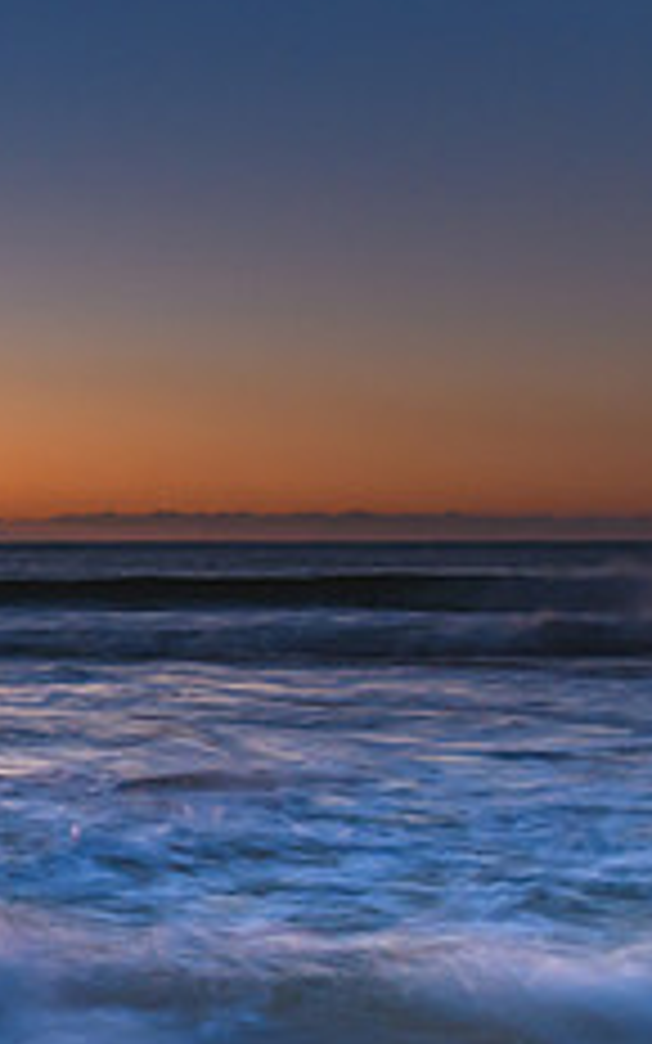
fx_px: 2445
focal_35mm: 86
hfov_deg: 14.0
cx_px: -410
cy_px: 693
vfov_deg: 24.0
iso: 400
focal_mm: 22
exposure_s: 1/2
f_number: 2.8
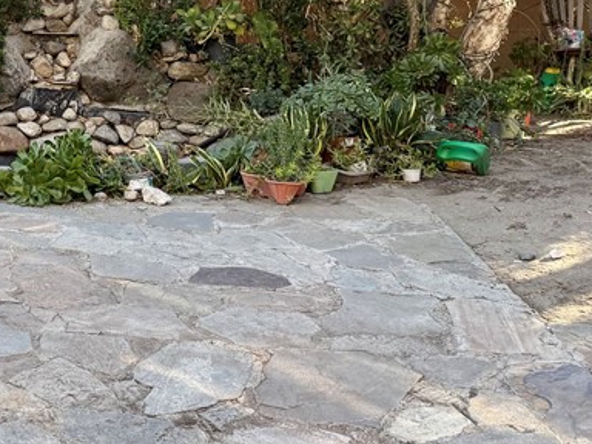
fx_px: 1095
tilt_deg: -6.2
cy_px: 68
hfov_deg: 25.7
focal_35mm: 64
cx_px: -193
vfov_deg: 22.5
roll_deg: +1.5
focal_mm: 6.76
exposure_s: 1/318
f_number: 1.78
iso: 100
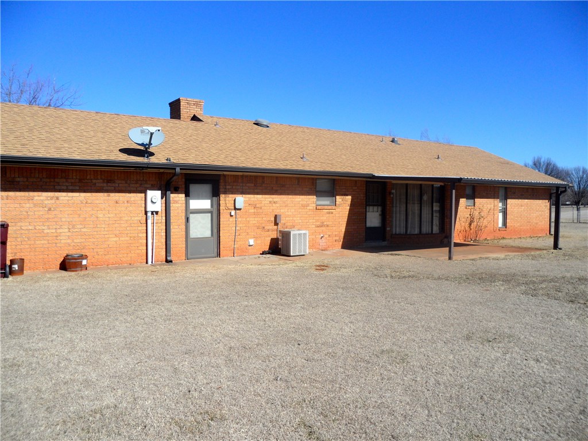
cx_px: 294
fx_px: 459
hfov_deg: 65.3
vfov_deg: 51.4
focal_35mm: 27
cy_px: 220
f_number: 8.9
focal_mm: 4.9
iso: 80
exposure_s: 1/250
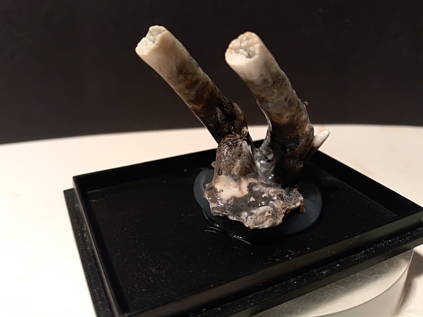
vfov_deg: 48.2
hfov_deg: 61.7
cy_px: 141
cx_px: 211
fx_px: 354
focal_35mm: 29
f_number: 2
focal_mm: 3.54
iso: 195
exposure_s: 1/33.3
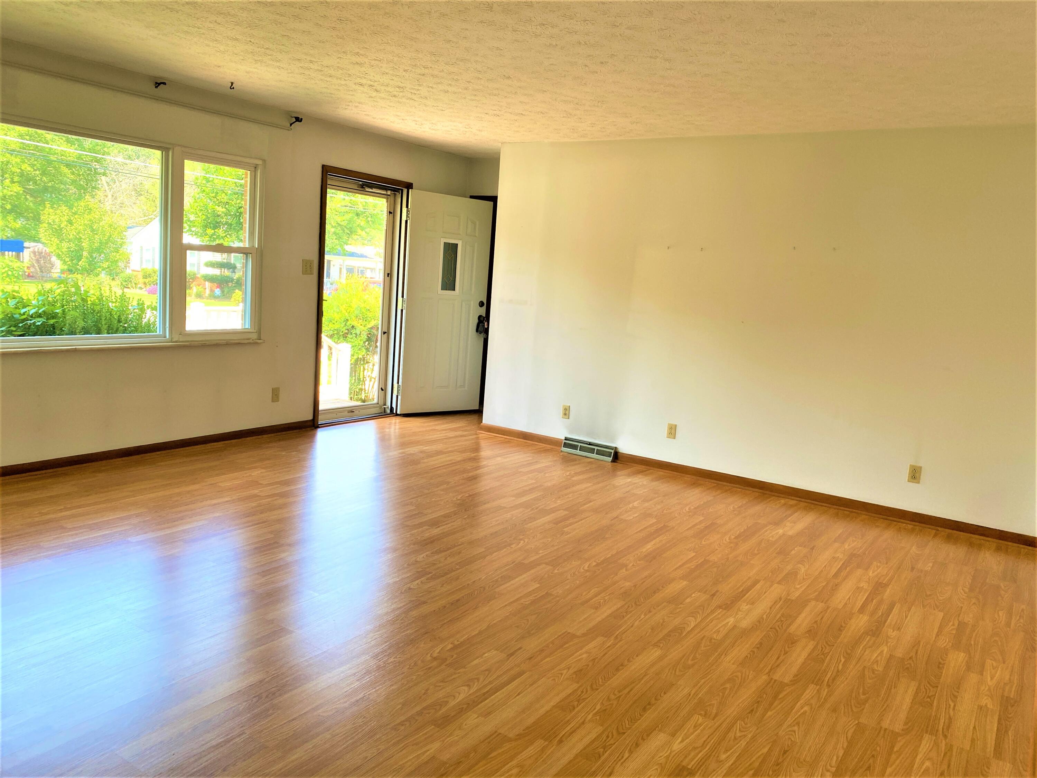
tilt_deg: -8.3
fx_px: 779
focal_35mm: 26
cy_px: 389
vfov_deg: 53.1
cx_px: 518
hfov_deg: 67.3
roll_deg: -4.5
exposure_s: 1/121
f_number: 1.8
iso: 50
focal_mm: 4.25
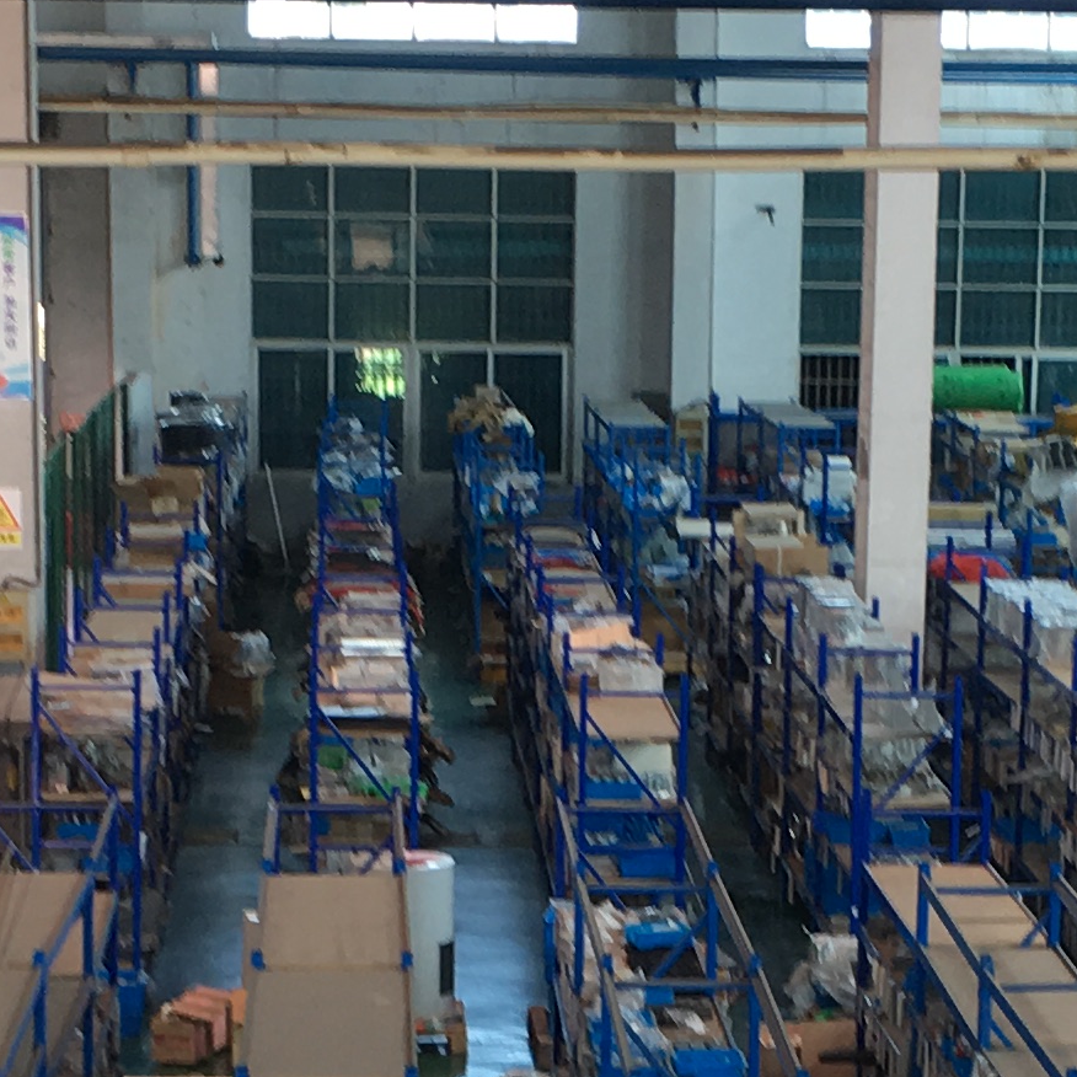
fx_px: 4154
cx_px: 657
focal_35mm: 118
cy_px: 1153
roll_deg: -1.4
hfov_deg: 14.8
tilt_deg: -14.0
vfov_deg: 14.5
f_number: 2.2
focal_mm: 4.15
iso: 25
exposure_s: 1/50
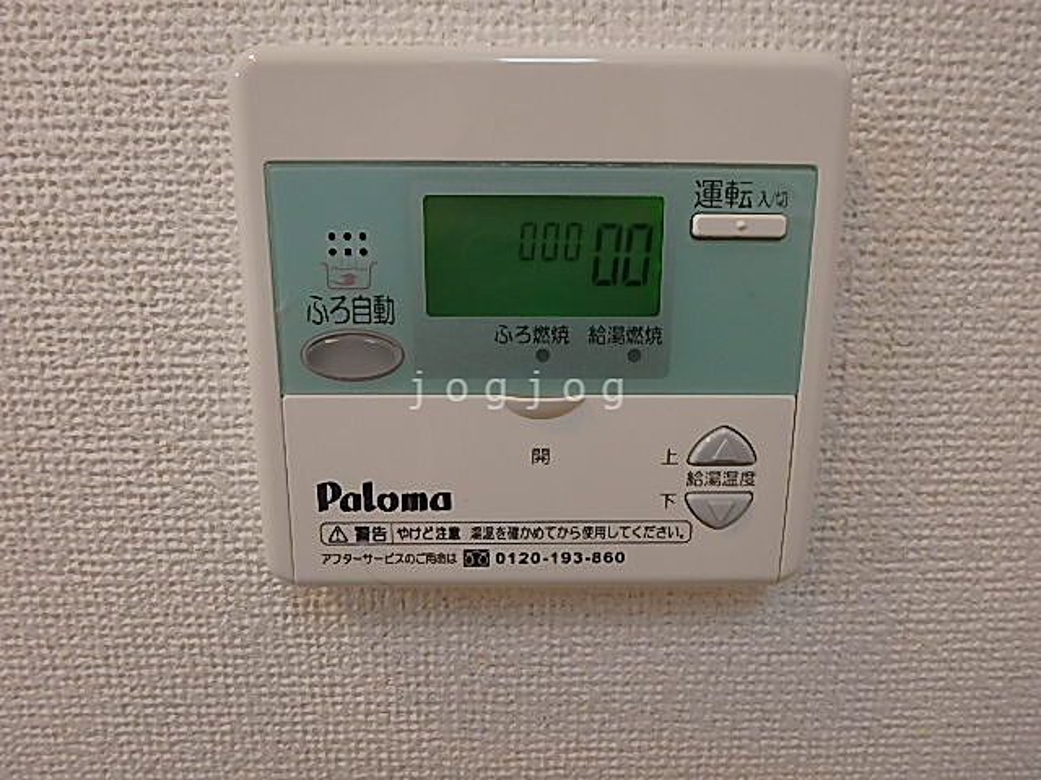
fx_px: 632
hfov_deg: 79.0
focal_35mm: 21
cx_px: 520
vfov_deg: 63.4
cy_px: 390
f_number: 3.5
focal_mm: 3.7
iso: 200
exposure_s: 1/40
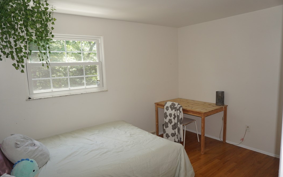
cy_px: 92
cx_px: 142
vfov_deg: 49.3
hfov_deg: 72.5
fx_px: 193
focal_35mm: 25
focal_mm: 16
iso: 320
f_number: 4
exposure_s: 1/160
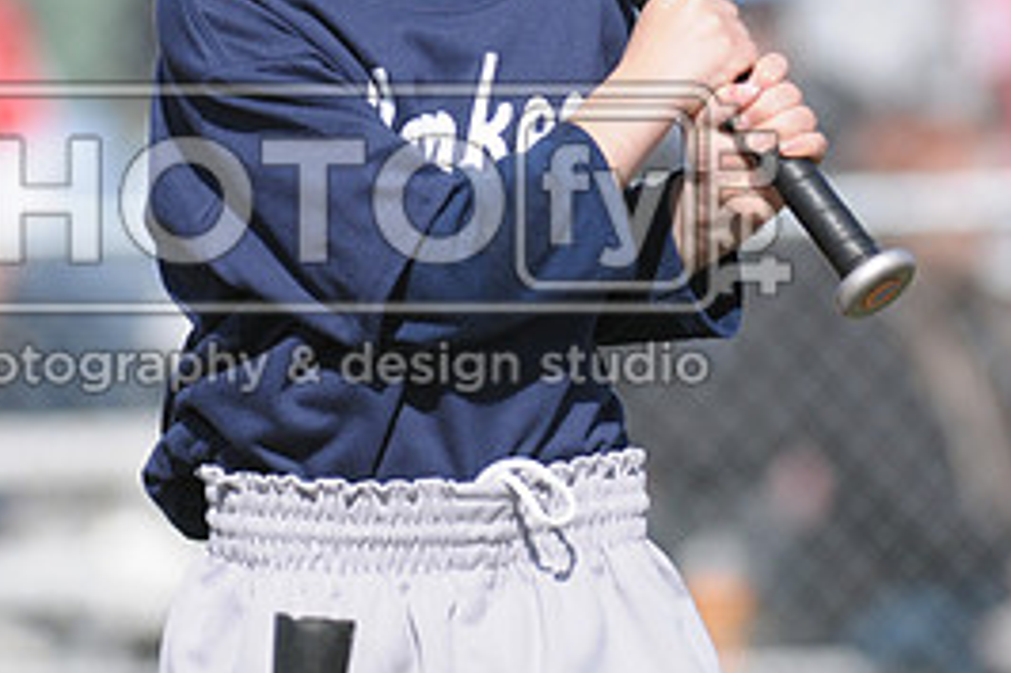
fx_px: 22003
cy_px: 226
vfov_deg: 1.8
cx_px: 300
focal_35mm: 784
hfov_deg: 2.6
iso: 400
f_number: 4.5
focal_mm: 240
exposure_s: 1/2000
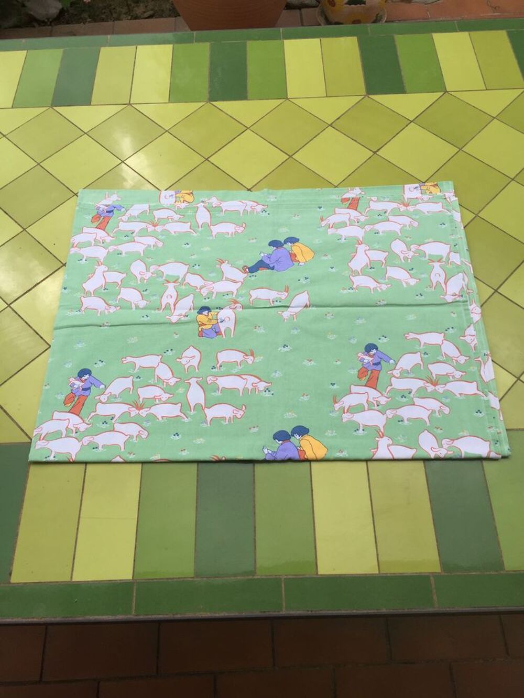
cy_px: 349
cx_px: 262
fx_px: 585
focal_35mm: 29
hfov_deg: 48.2
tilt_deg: -62.1
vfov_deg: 61.7
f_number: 2.2
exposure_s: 1/1464
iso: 32
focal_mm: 4.15
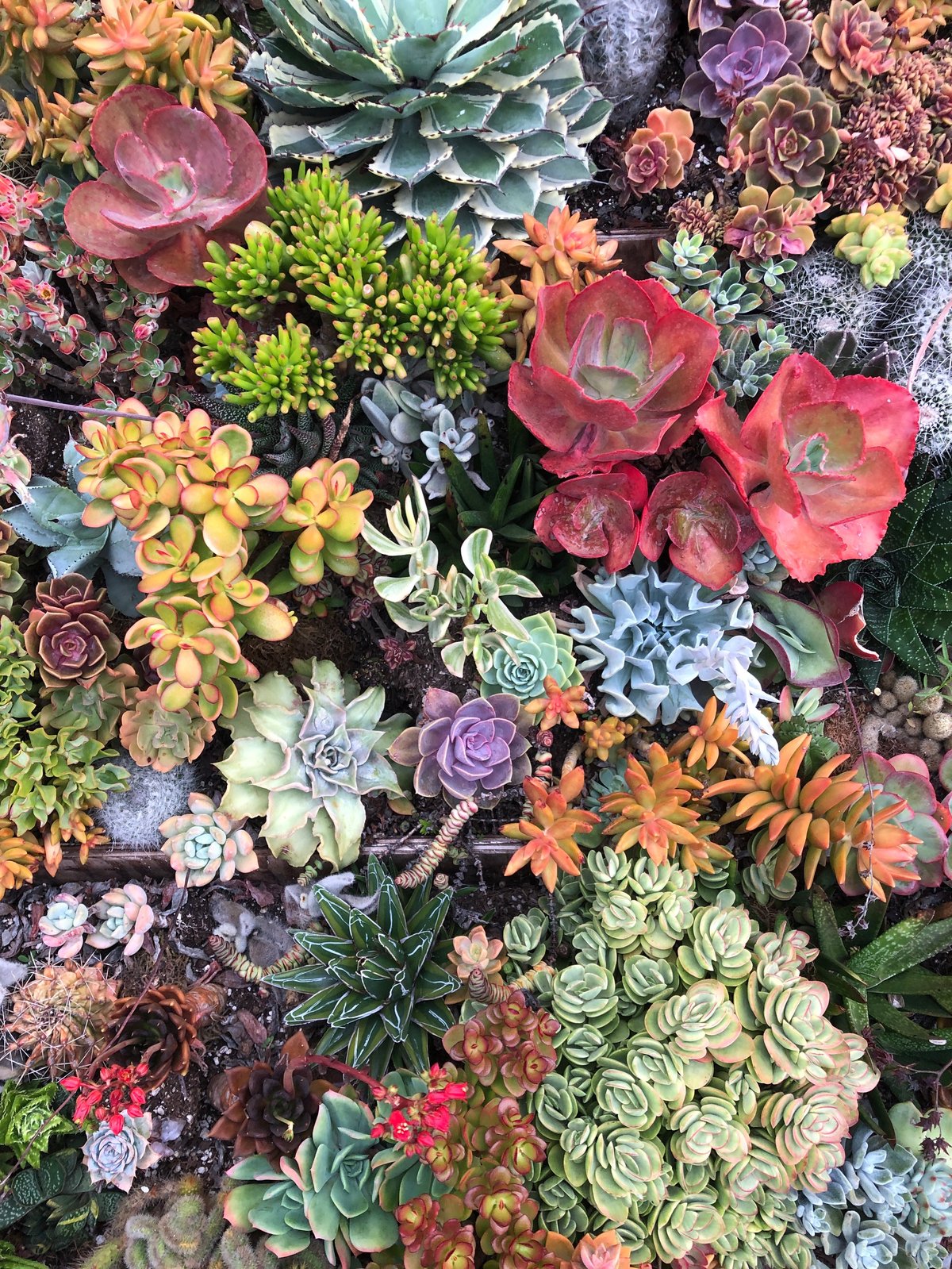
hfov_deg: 49.8
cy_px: 634
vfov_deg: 63.4
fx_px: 1026
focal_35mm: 28
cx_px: 476
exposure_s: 1/40
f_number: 1.8
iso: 20
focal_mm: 3.99
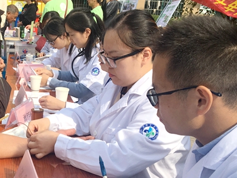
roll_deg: -3.6
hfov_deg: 34.3
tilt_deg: -17.6
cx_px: 41
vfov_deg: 26.8
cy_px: 125
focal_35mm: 54
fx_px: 370
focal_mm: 4.15
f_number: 2.2
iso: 25
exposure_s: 1/1538
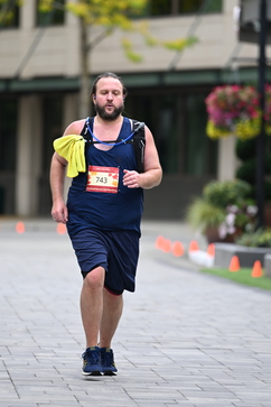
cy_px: 175
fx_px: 3421
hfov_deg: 4.5
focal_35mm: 303
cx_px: 111
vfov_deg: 6.8
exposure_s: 1/1250
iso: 400
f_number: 2.8
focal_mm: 200
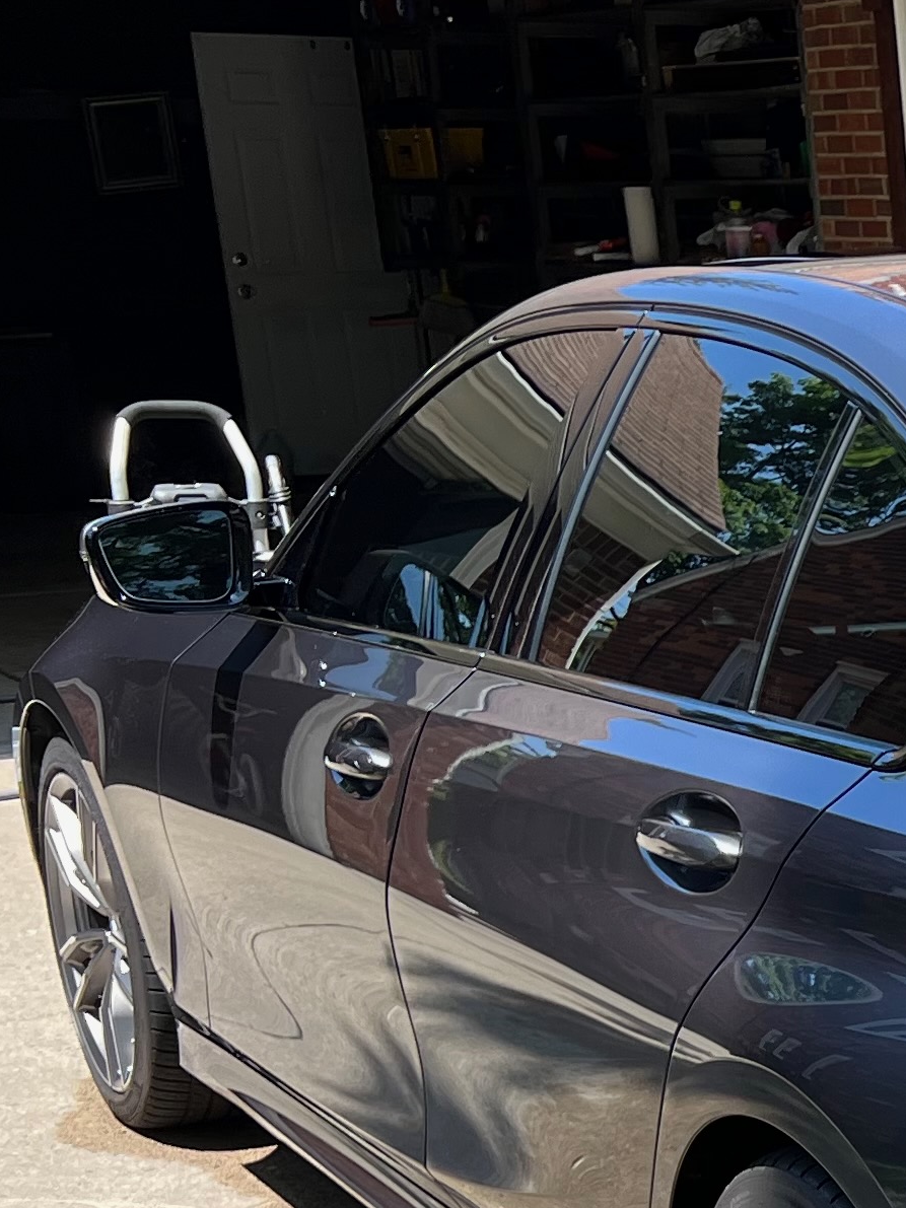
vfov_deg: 21.8
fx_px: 3072
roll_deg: -0.5
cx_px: 1813
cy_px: 1071
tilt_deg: -15.0
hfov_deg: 14.1
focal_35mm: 88
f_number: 1.5
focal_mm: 5.7
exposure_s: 1/1068
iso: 50
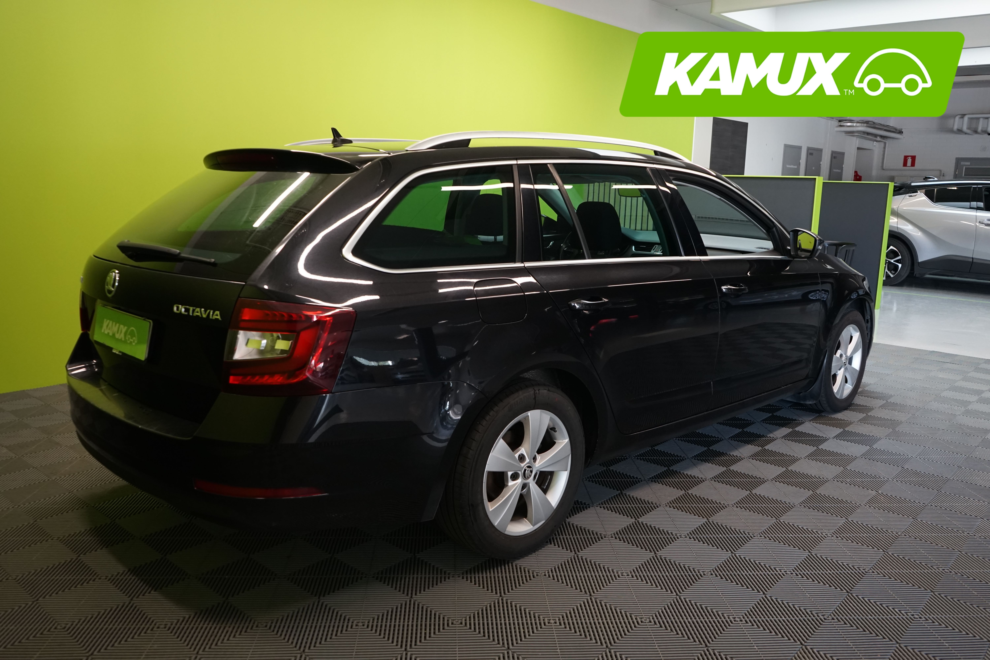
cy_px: 330
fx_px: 770
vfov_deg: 46.4
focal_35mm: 28
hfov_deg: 65.5
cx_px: 495
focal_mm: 28
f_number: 6.3
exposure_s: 1/30
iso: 1250
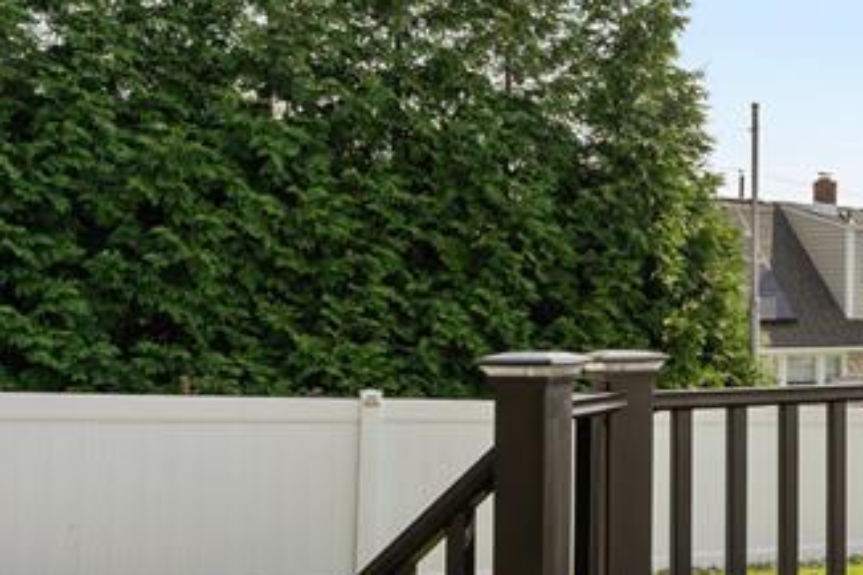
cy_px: 368
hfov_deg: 33.2
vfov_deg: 30.3
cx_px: 1114
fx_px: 1054
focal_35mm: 44
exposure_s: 1/250
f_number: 11
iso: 125
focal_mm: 14
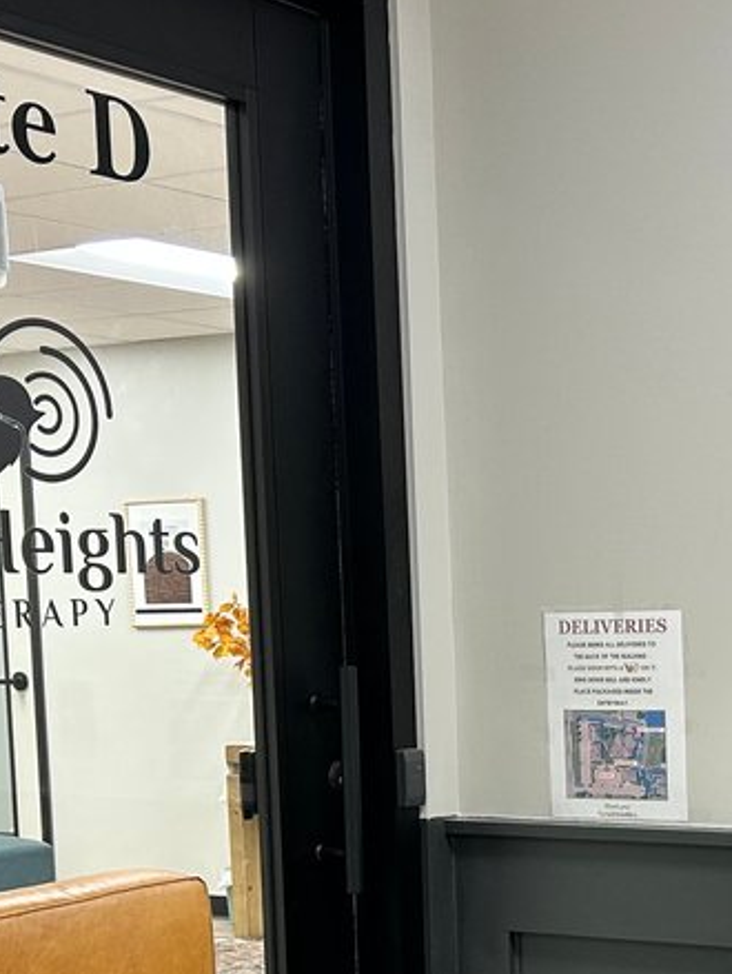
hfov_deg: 20.1
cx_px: 750
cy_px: 834
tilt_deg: -6.3
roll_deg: +0.8
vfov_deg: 26.6
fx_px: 1999
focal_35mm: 71
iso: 80
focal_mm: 5.7
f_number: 1.5
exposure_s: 1/60
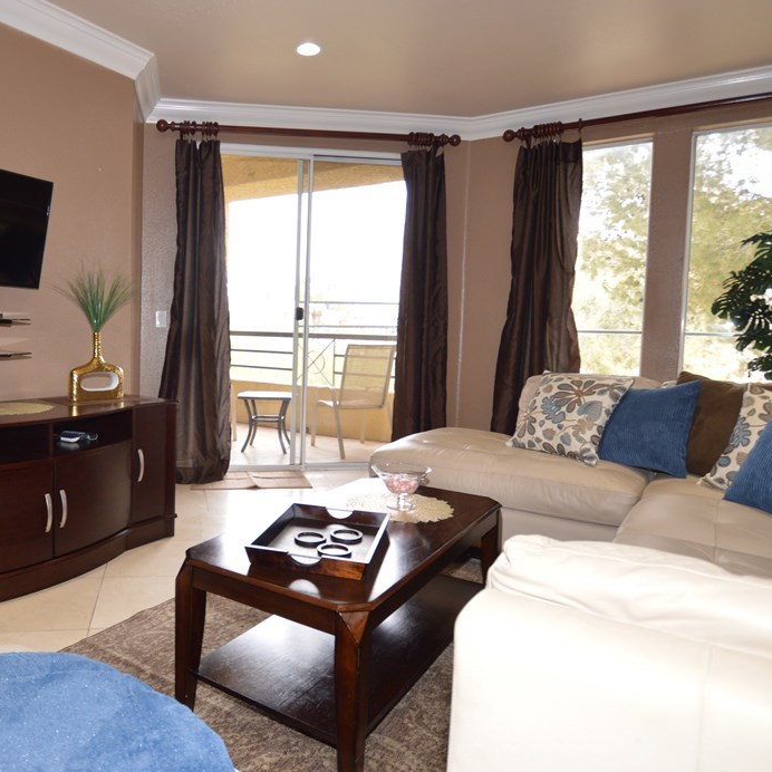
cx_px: 256
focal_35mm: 24
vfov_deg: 65.0
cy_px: 370
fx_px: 606
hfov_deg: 63.4
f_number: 4
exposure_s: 1/60
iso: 400
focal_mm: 12
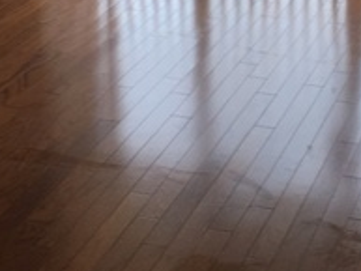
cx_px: 295
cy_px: -11
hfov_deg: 19.4
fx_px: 1044
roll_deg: -0.9
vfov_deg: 14.5
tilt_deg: -19.6
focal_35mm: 100
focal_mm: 4.15
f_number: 2.2
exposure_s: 1/120
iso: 32
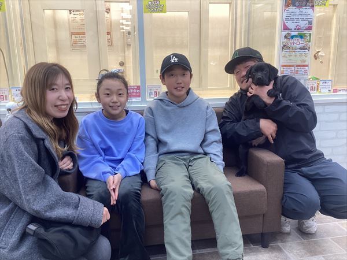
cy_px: 130
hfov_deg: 58.4
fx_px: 311
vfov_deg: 45.4
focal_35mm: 31
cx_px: 174
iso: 80
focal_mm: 3.3
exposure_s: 1/60
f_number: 2.4
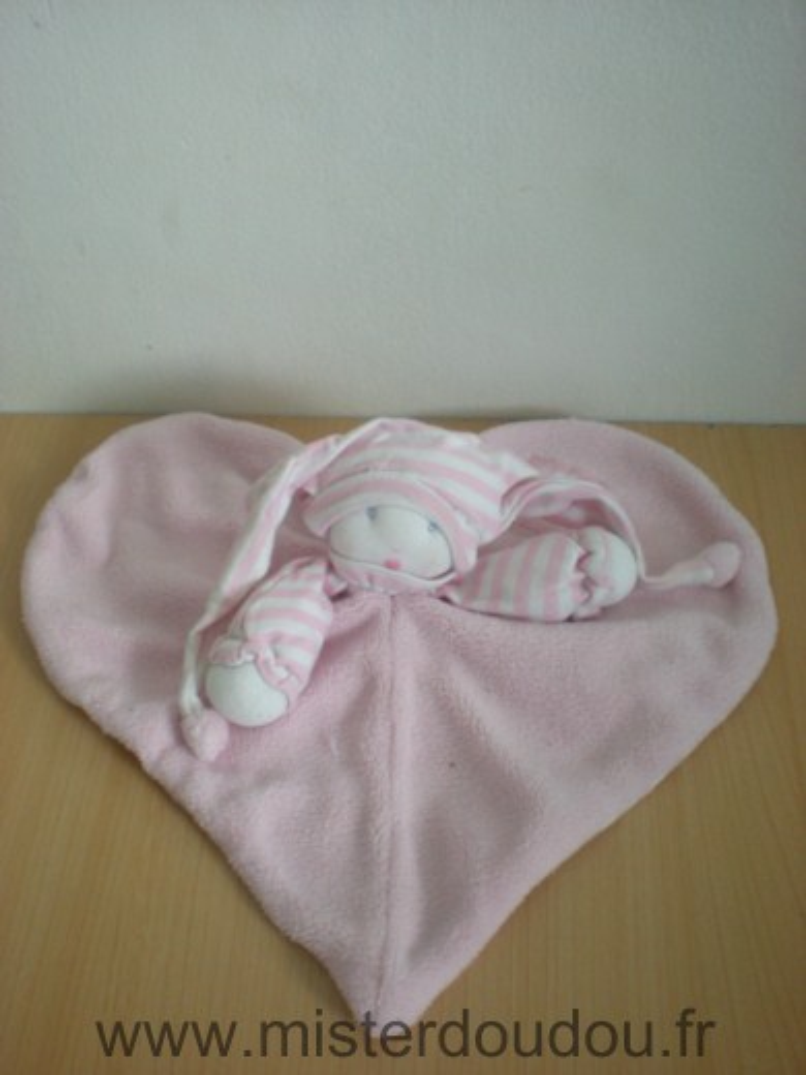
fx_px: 1180
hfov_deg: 37.7
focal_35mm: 38
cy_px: 538
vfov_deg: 49.0
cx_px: 403
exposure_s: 1/49.8
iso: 200
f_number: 3.1
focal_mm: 6.3
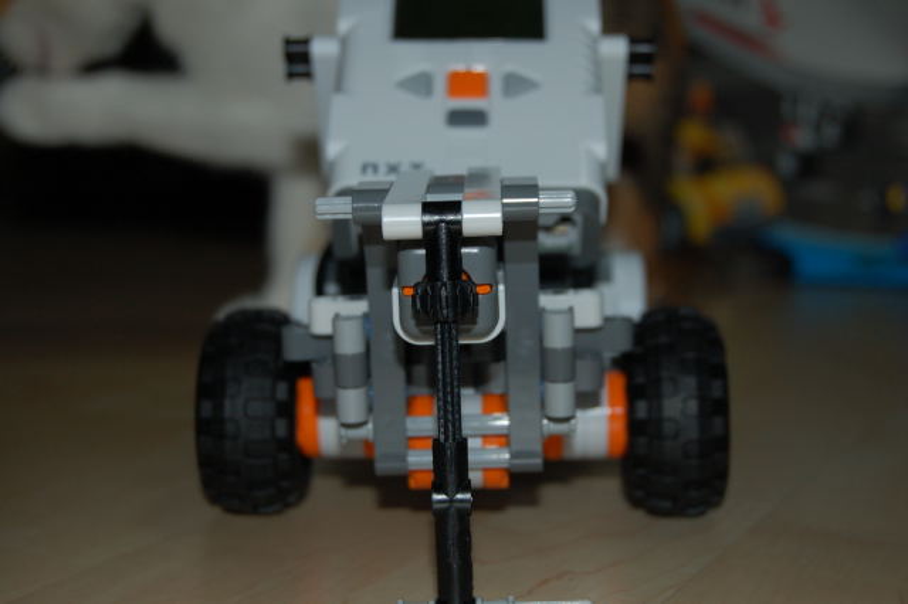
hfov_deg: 29.3
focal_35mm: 69
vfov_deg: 19.7
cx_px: 454
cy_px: 302
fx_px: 1739
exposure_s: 1/60
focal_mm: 46
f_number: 5.3
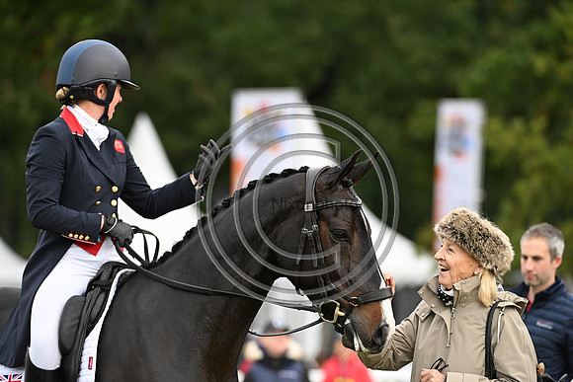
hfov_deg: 7.1
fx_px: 4617
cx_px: 286
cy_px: 191
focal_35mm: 290
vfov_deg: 4.7
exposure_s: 1/1000
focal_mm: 290
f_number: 5.6
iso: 1800
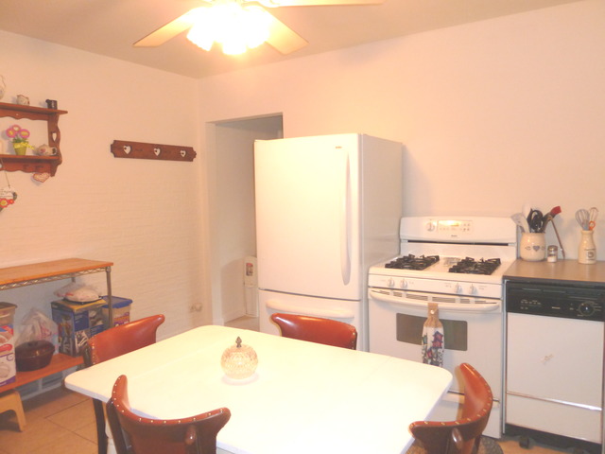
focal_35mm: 25
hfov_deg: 69.4
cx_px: 302
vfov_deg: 54.9
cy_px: 227
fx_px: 437
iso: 200
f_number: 3.3
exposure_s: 1/30
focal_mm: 4.1
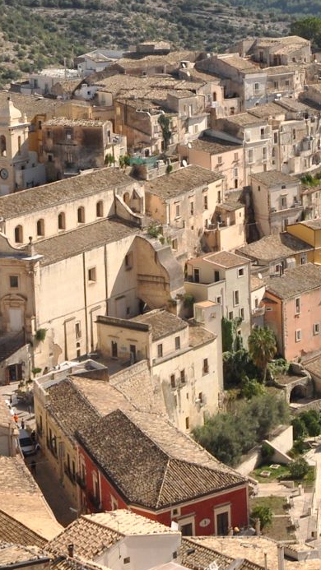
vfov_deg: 23.8
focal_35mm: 87
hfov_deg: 13.2
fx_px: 1316
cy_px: 52
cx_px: 466
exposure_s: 1/125
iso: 320
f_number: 11
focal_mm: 20
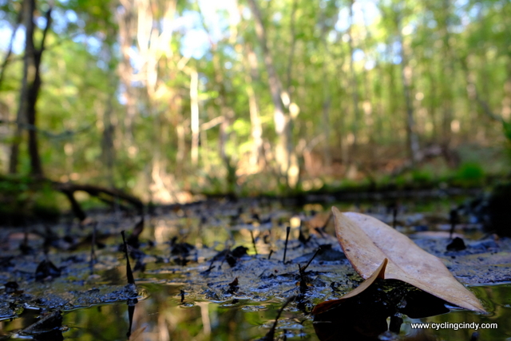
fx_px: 412
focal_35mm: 29
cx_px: 256
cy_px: 170
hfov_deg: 63.6
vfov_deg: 45.0
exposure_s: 1/120
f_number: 4.5
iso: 1000
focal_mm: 19.6
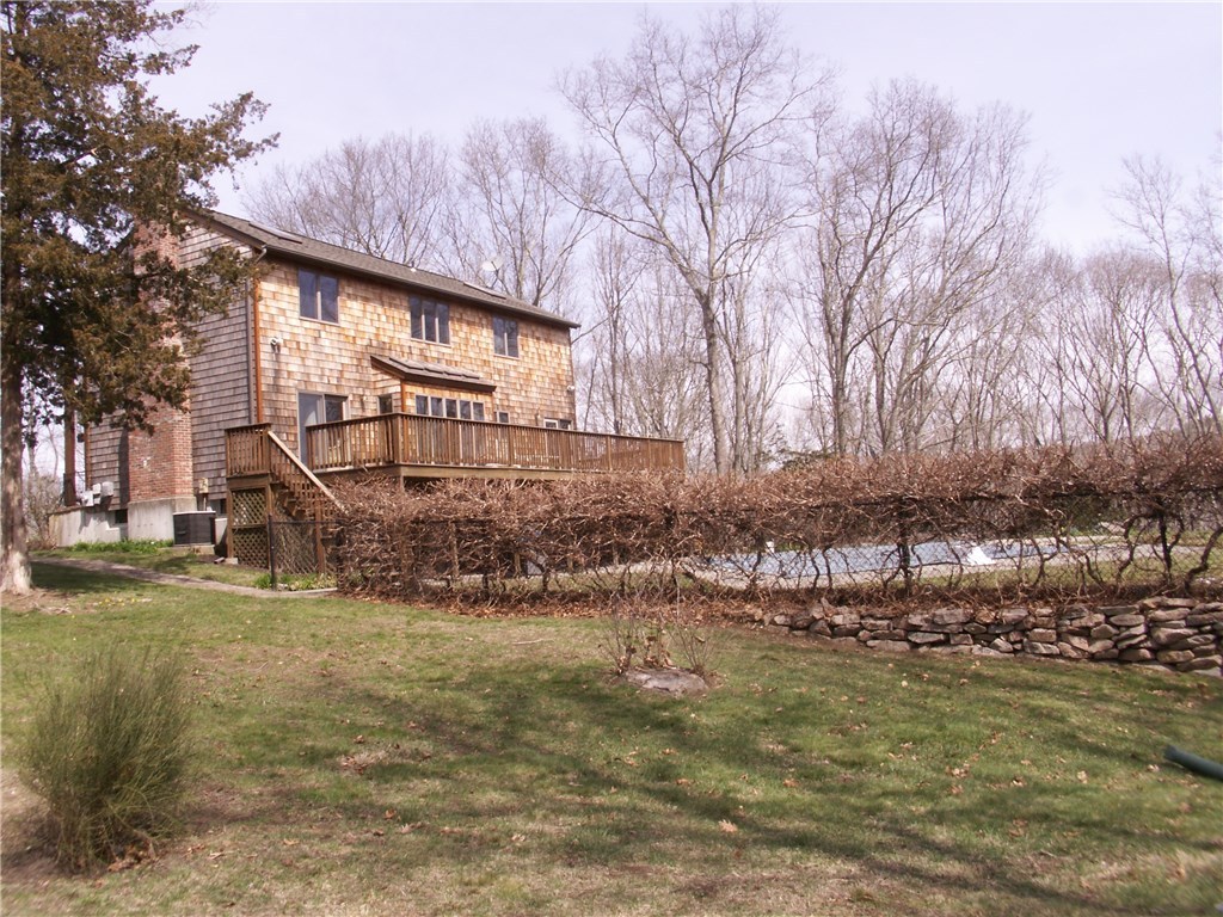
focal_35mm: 39
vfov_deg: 36.8
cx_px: 612
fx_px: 1378
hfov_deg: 47.9
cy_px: 458
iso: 50
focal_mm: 6.53
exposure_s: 1/100
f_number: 8
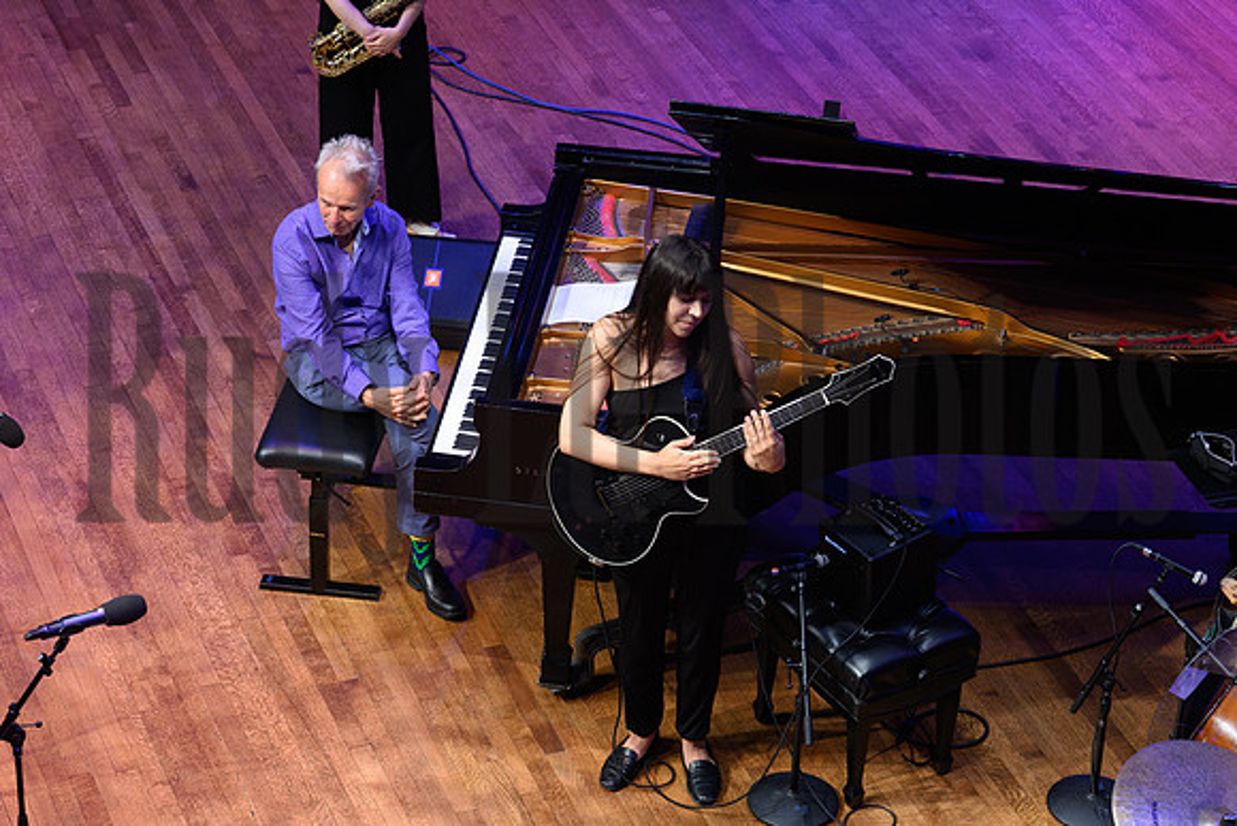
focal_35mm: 101
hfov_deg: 20.2
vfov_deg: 13.6
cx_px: 618
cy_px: 413
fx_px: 3471
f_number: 8
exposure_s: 1/100
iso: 1600
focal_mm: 101
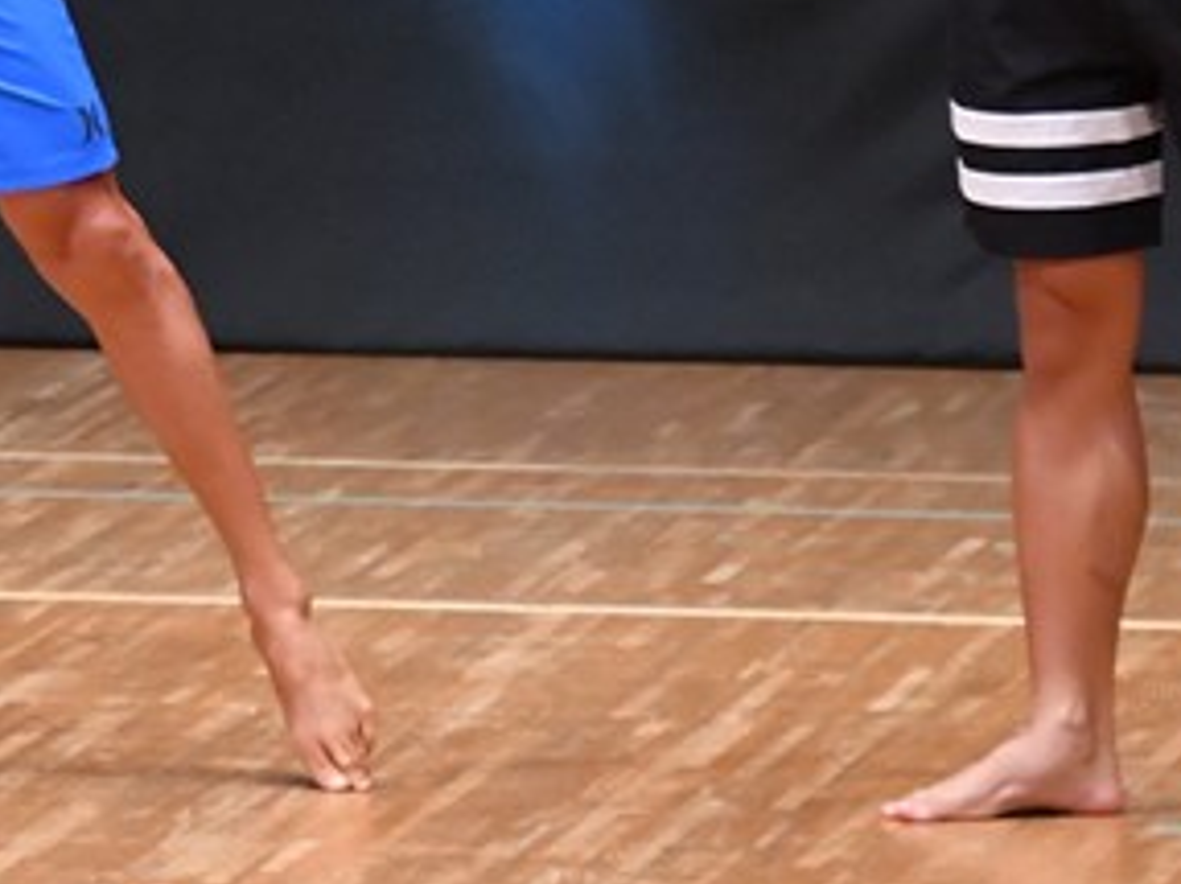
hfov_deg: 2.8
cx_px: 6
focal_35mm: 700
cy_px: -140
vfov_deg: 2.1
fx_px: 23872
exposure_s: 1/400
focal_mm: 180
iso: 8000
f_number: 5.6
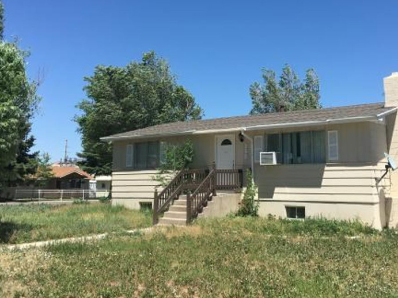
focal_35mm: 43
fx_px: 494
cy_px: 109
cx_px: 244
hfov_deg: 43.6
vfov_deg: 33.4
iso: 25
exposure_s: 1/1603
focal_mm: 4.15
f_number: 2.2
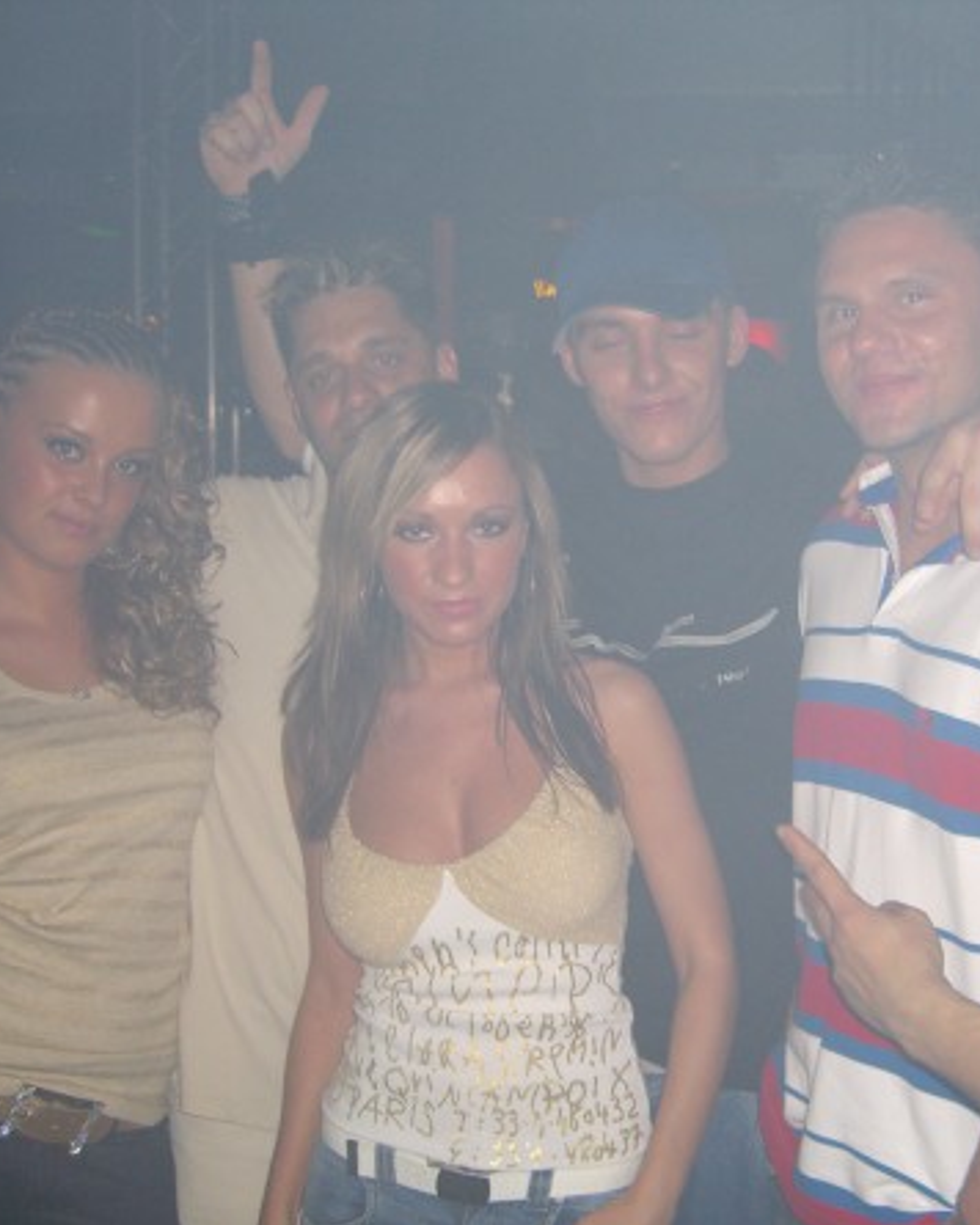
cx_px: 650
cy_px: 617
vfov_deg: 37.3
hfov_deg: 30.0
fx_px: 1813
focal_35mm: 50
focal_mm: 7.9
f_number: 2.8
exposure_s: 1/60
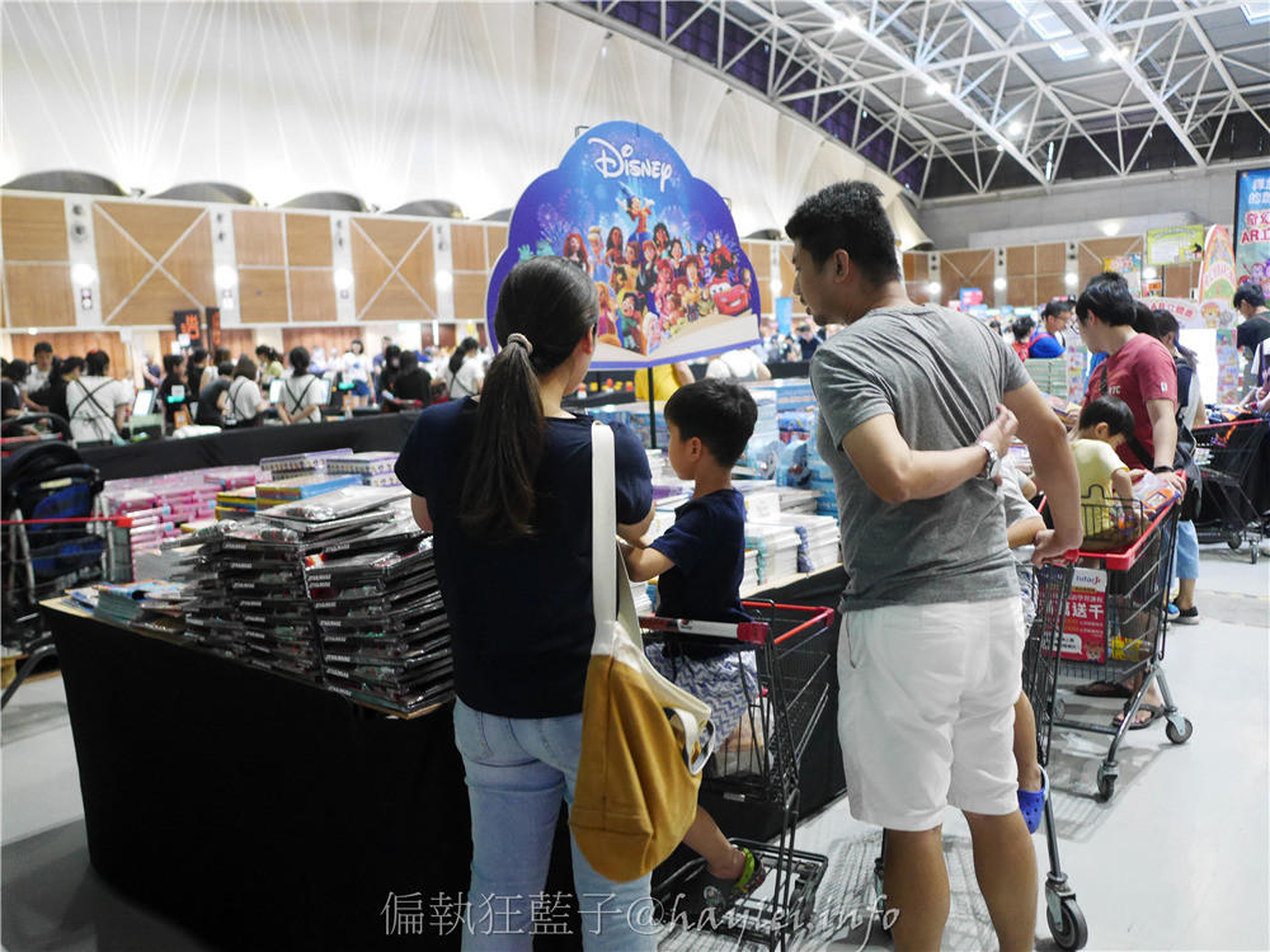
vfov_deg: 46.8
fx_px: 1101
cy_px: 476
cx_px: 635
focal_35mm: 30
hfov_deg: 60.0
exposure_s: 1/60
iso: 2500
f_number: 1.7
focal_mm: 15
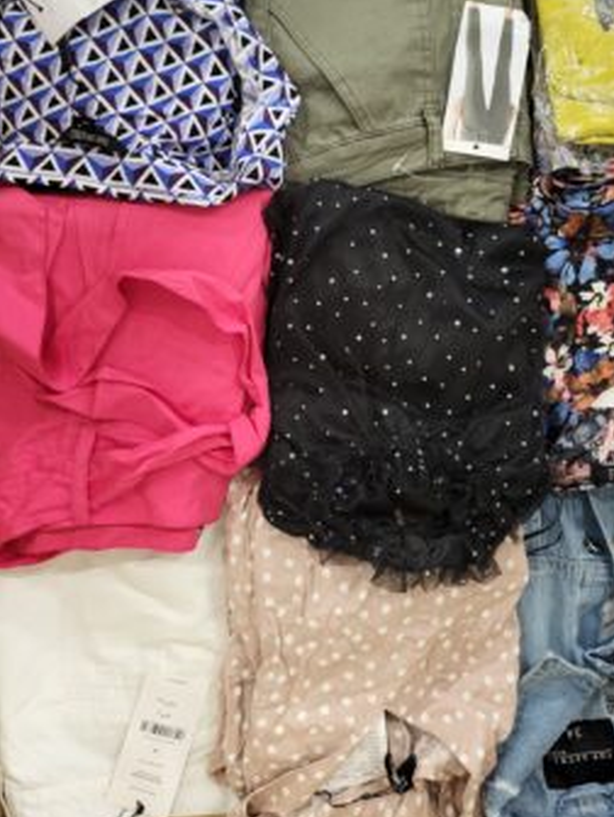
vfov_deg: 58.0
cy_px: 344
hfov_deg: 45.3
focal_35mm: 31
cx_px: 363
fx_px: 732
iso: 500
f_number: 1.8
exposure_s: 1/50
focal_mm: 5.4
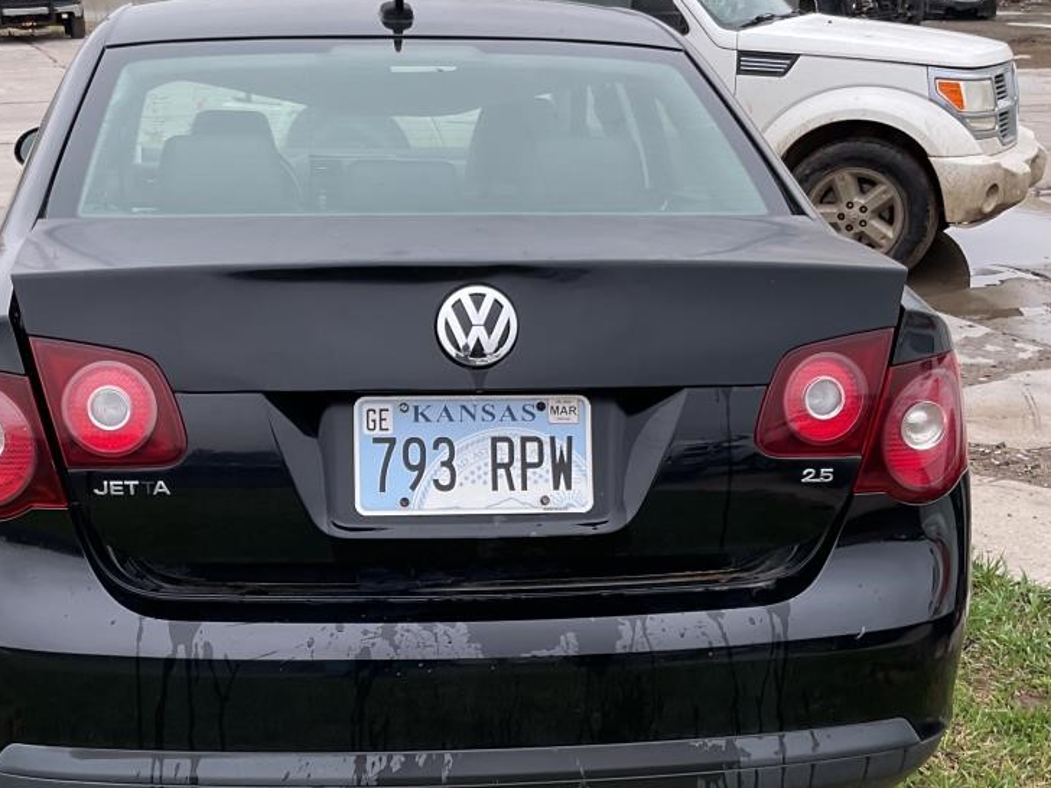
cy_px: 499
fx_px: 1548
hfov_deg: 37.3
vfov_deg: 28.4
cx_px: 396
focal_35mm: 51
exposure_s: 1/120
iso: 32
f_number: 1.8
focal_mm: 3
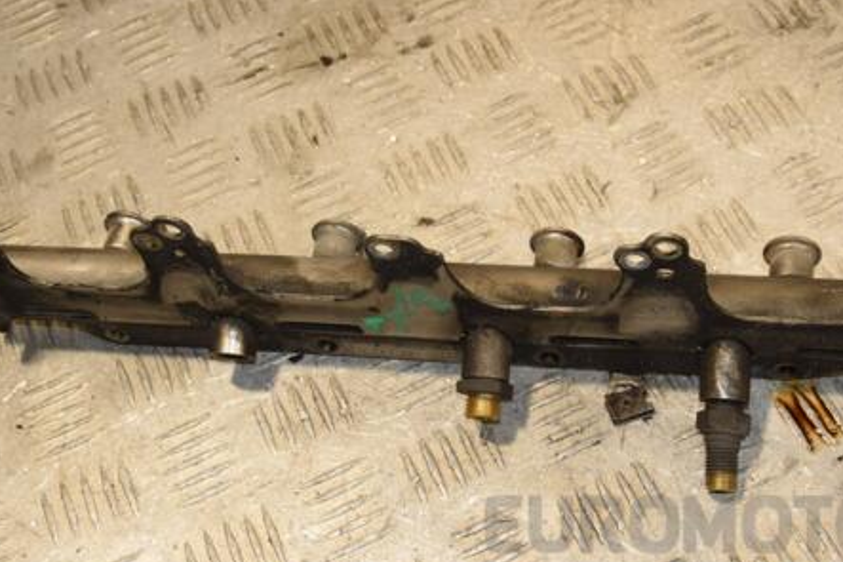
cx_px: 449
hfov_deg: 31.0
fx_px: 1521
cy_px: 271
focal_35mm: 65
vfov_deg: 20.9
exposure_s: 1/200
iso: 800
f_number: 8
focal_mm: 32
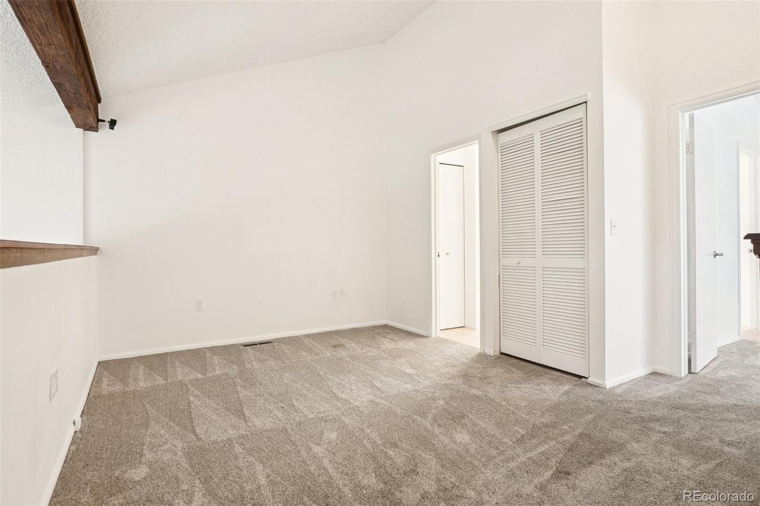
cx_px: 380
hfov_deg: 90.0
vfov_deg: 67.4
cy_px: 253
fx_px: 380
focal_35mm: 18
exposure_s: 1/4
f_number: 8
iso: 400
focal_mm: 12
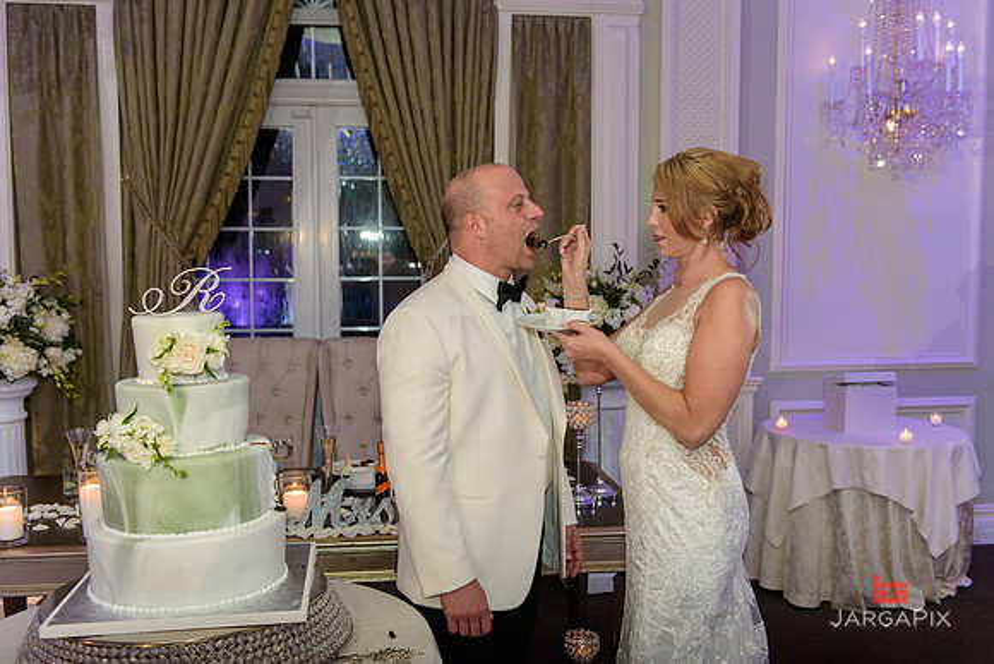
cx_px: 497
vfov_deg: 37.9
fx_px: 967
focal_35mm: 35
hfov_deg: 54.4
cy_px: 332
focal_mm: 35
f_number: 3.2
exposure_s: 1/125
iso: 1600
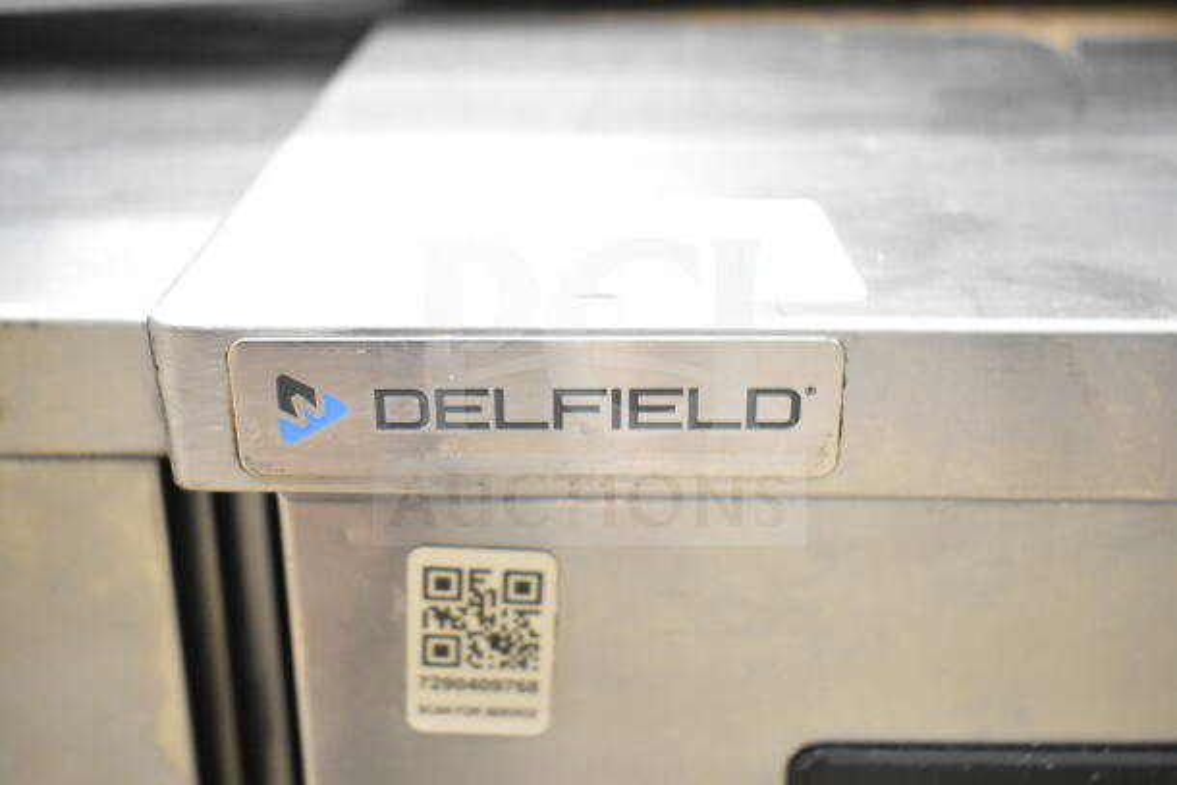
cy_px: 392
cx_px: 588
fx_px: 1422
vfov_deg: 30.9
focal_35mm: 44
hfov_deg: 45.0
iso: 5000
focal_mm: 29
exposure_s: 1/50
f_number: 4.2
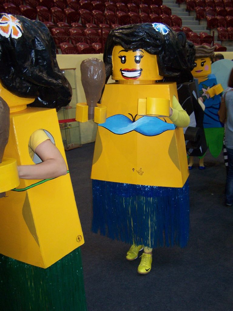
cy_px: 156
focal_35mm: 38
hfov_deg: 37.7
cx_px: 116
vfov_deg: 49.0
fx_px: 341
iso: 140
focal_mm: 6.3
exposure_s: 1/60
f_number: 2.8
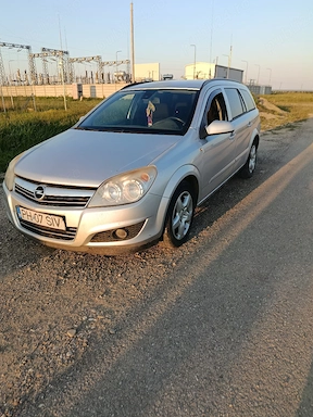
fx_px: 301
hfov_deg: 54.9
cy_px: 207
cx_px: 152
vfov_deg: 69.4
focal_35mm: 25
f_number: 1.7
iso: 50
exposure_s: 1/110
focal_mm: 5.24
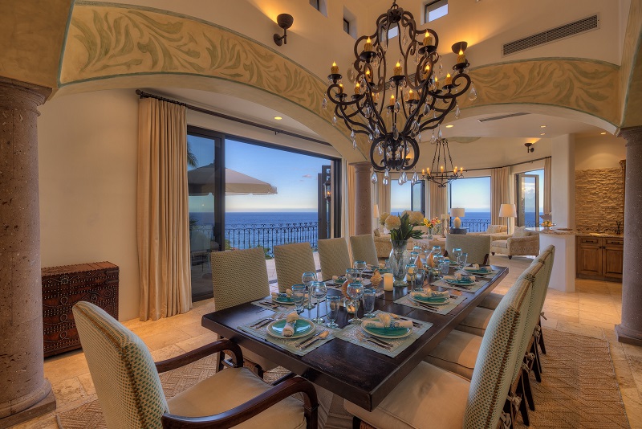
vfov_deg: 73.8
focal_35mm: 16
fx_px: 285
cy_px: 214
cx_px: 321
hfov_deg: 96.7
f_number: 7.1
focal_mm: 16
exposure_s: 1/13
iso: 200
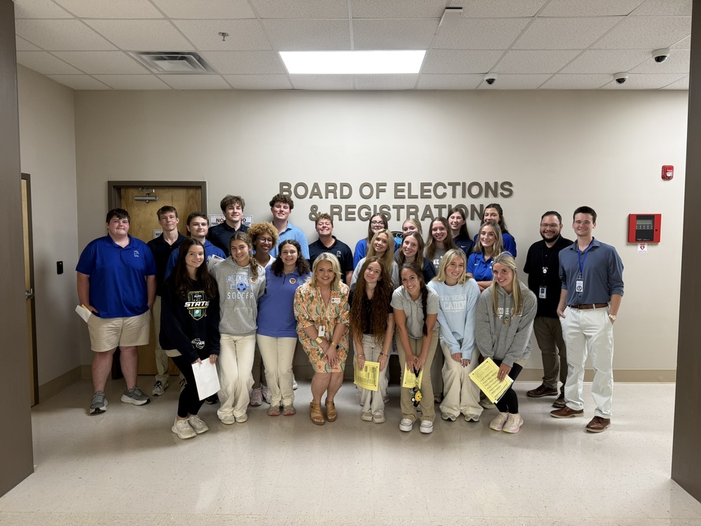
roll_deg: -0.3
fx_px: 486
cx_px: 350
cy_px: 263
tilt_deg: -3.9
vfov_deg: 56.8
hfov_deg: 71.6
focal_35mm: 24
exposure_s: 1/60
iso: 125
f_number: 1.78
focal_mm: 6.76
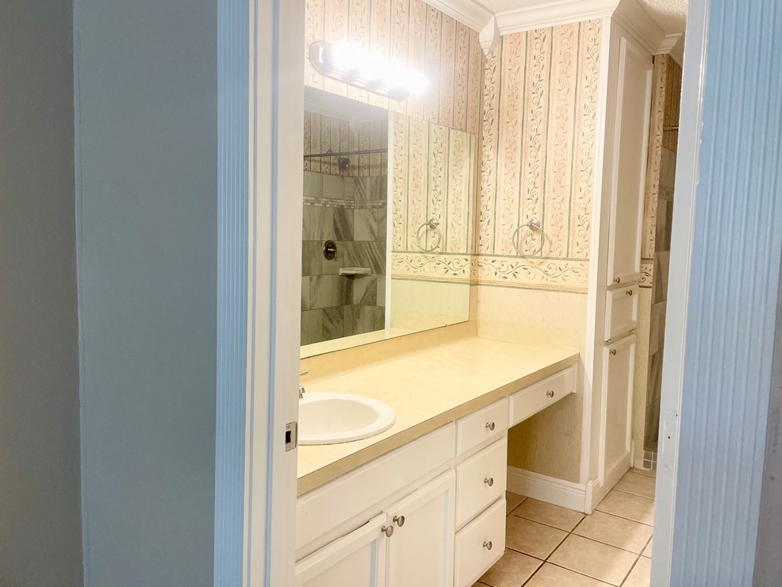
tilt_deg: -4.6
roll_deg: -2.2
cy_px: 287
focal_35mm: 27
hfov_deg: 65.3
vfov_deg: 51.4
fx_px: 610
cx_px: 397
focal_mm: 4.2
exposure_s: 1/120
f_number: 1.6
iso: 100
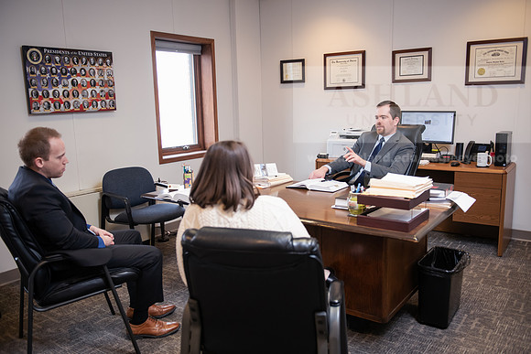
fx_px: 472
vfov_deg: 41.1
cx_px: 266
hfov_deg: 58.7
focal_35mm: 32
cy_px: 177
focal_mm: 32
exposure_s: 1/125
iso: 1000
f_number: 3.2
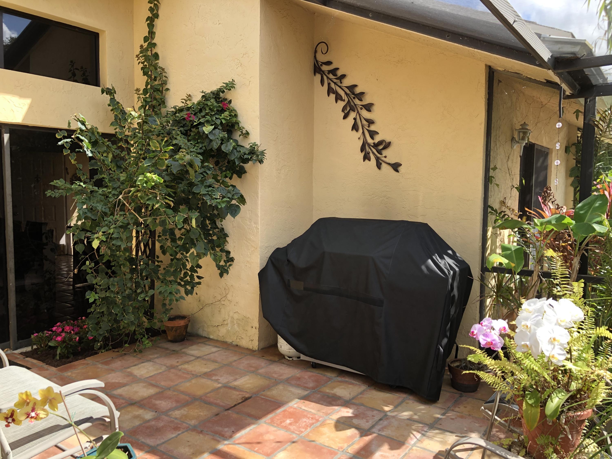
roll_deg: +0.8
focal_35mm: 28
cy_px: 230
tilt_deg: -4.7
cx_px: 306
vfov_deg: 49.7
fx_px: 495
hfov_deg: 63.4
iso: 20
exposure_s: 1/135
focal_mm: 3.99
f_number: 1.8
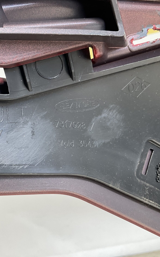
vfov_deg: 47.2
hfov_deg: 28.8
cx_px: 4
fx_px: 293
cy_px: 130
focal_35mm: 42
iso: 25
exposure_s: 1/120
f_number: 1.8
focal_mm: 3
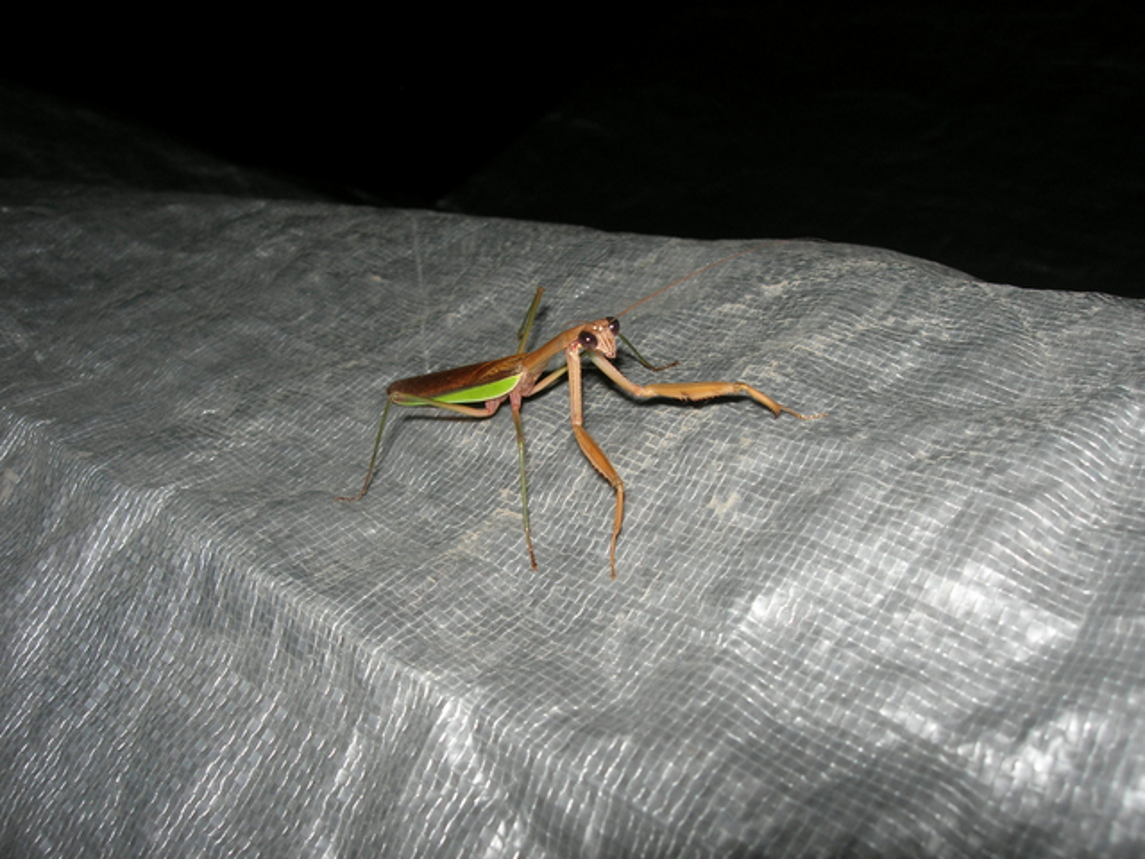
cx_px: 572
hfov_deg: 49.0
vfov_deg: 37.7
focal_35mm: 38
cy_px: 430
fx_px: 1257
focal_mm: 7.8
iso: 64
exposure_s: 1/60.1
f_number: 4.8
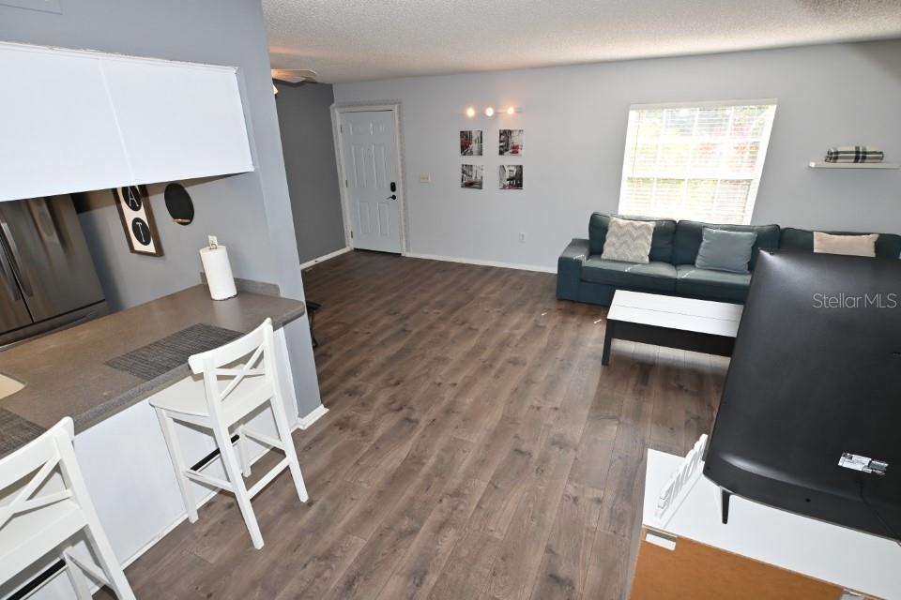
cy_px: 300
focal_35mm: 18
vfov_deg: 67.4
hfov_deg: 90.0
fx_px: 450
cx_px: 450
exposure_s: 1/100
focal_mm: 12
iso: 200
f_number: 5
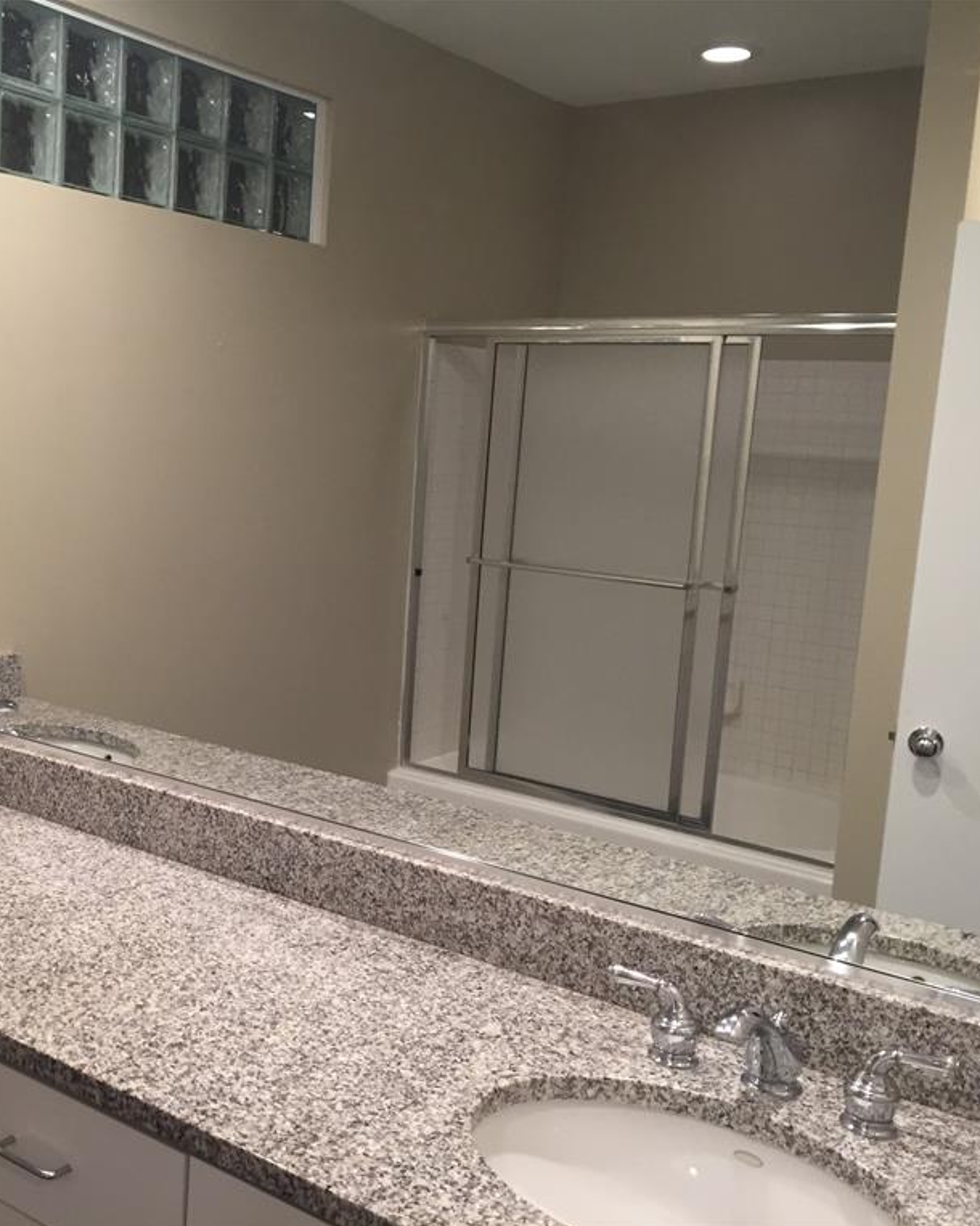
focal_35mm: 38
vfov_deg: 47.9
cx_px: 246
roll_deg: -3.8
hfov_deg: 38.2
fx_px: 1378
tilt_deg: -6.0
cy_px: 615
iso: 100
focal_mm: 4.15
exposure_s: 1/30
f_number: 2.2
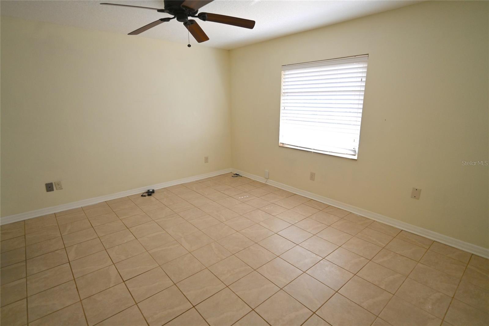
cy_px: 163
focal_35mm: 18
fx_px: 244
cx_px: 244
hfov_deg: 90.0
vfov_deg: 67.4
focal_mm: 18
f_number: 3.2
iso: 400
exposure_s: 1/250
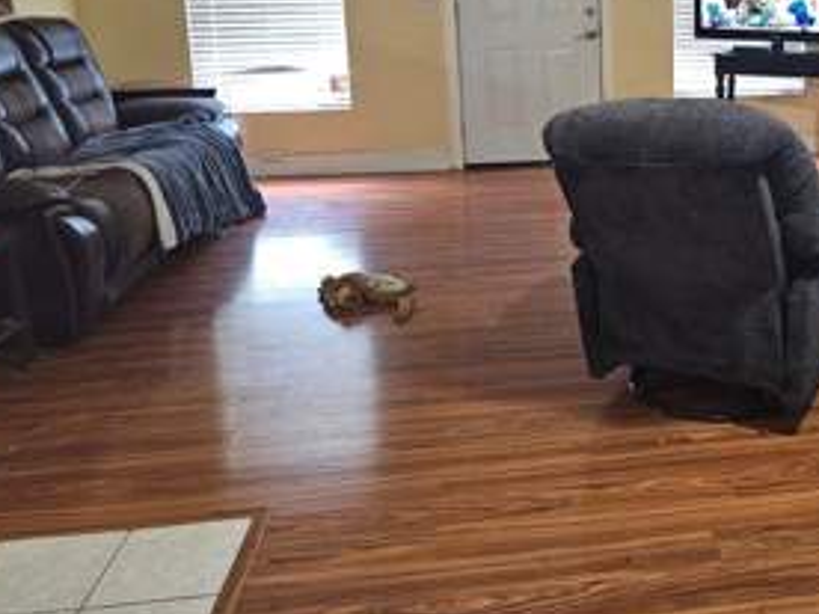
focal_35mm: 40
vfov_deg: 35.0
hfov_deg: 44.2
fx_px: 946
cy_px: 133
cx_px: 674
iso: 640
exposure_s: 1/40
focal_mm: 6.3
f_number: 1.7
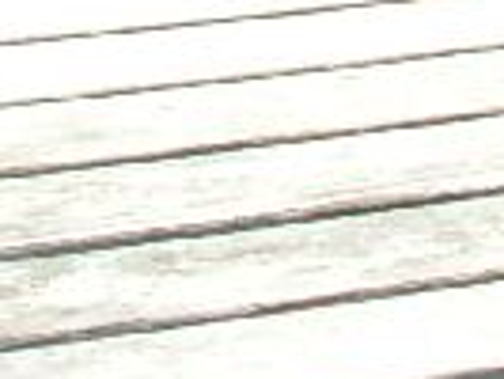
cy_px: -690
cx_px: 121
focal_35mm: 211
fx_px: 3075
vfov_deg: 6.5
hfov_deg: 9.4
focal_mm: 8.9
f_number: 7.1
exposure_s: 1/310
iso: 200
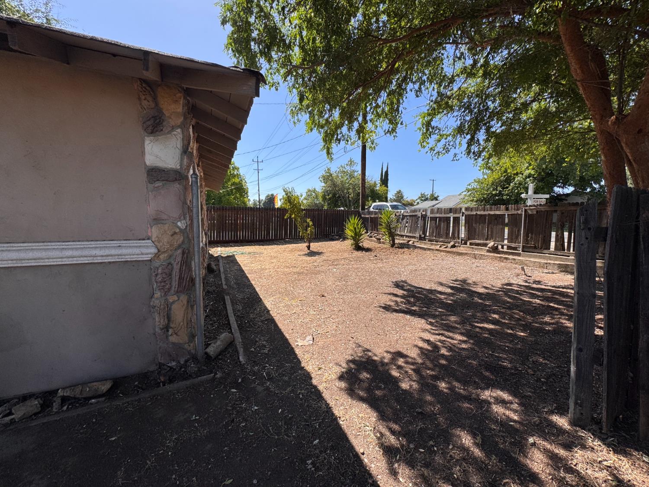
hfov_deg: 102.1
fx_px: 262
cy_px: 244
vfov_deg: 85.7
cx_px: 324
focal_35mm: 14
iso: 50
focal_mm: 2.22
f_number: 2.2
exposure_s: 1/1449
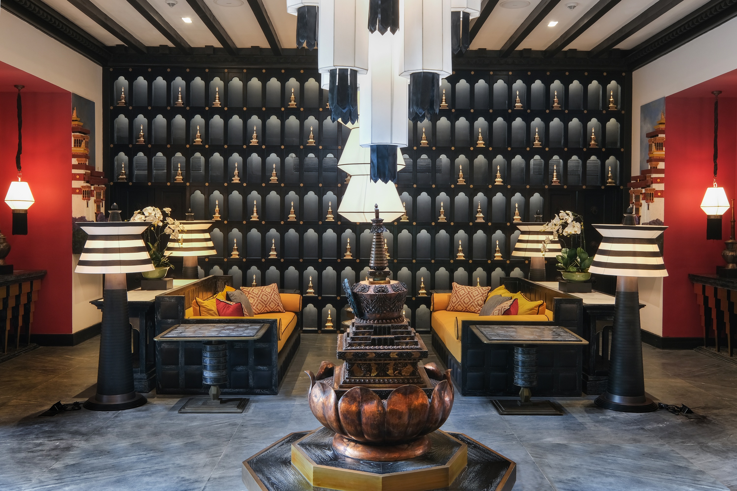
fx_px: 696
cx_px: 368
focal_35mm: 34
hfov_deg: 55.8
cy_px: 246
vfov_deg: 38.9
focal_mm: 22.9
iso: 200
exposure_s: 1.5
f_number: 13
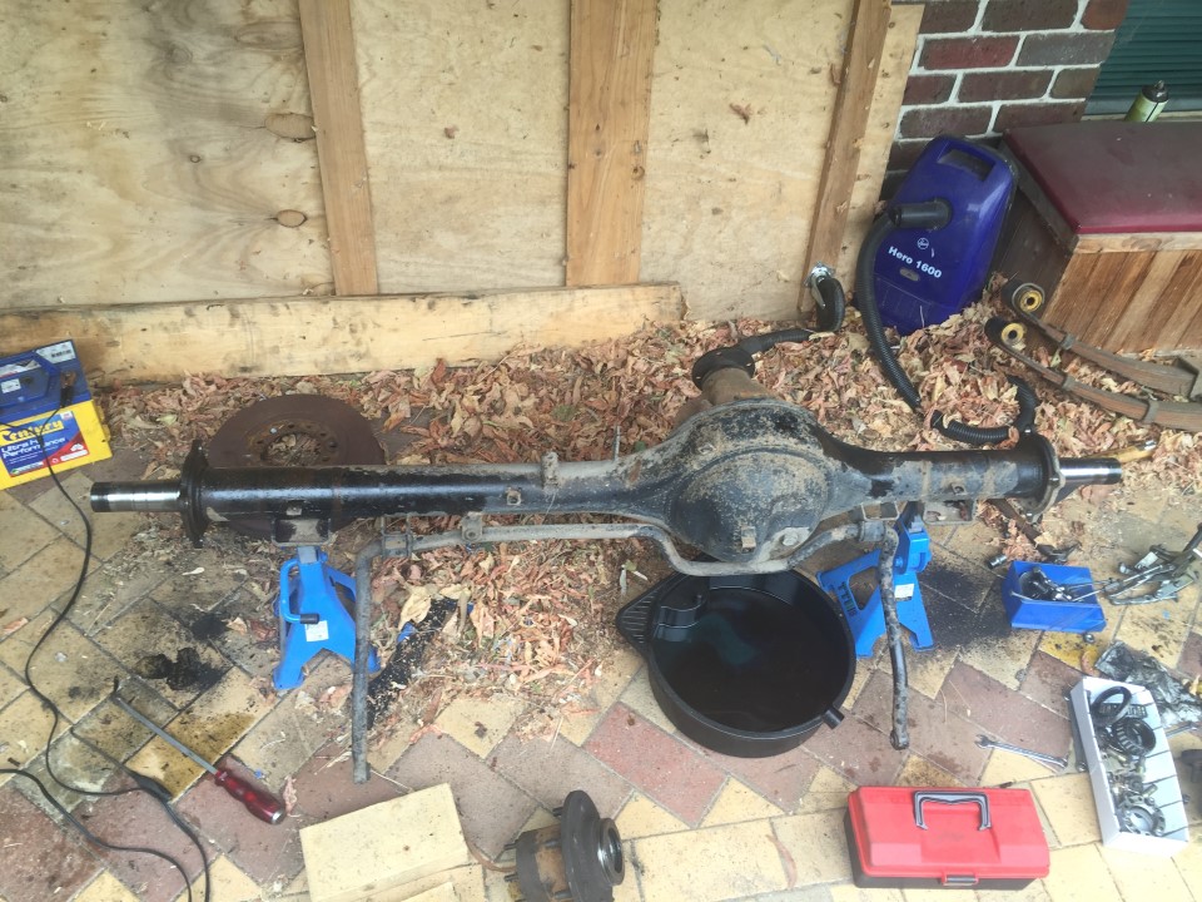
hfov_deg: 61.7
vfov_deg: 48.2
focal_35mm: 29
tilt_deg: -46.2
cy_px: 451
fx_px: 1007
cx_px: 601
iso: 32
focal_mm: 4.15
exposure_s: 1/124
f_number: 2.2
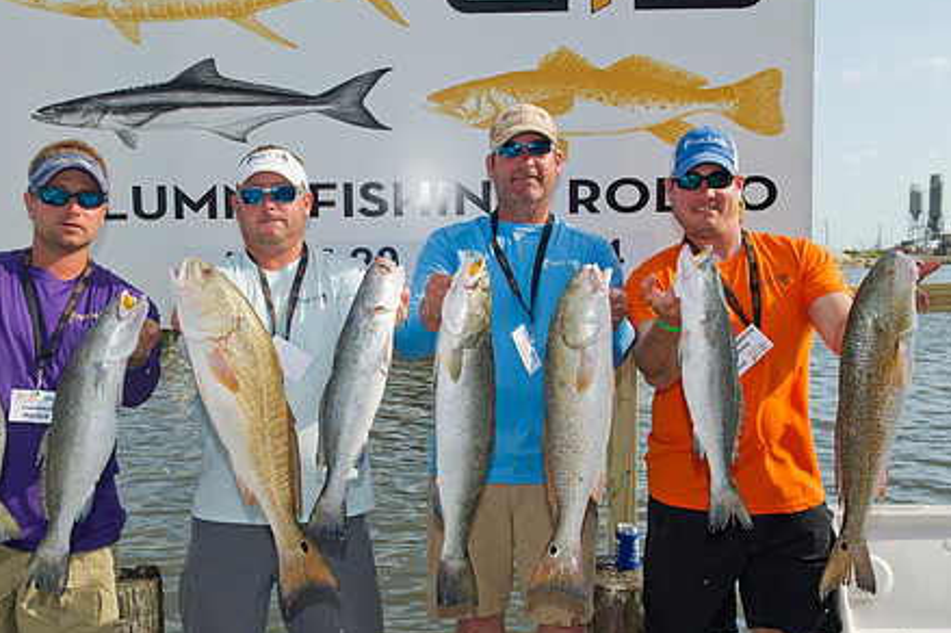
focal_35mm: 41
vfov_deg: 32.6
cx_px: 414
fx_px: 1082
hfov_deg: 47.3
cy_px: 334
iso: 125
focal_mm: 31
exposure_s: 1/250
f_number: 10
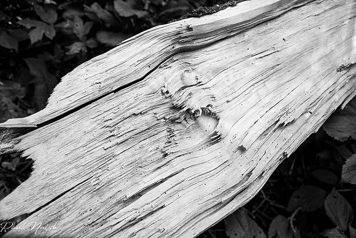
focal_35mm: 27
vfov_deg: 48.0
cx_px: 178
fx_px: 267
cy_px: 119
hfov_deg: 67.4
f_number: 6.3
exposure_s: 1/60
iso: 250
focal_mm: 18
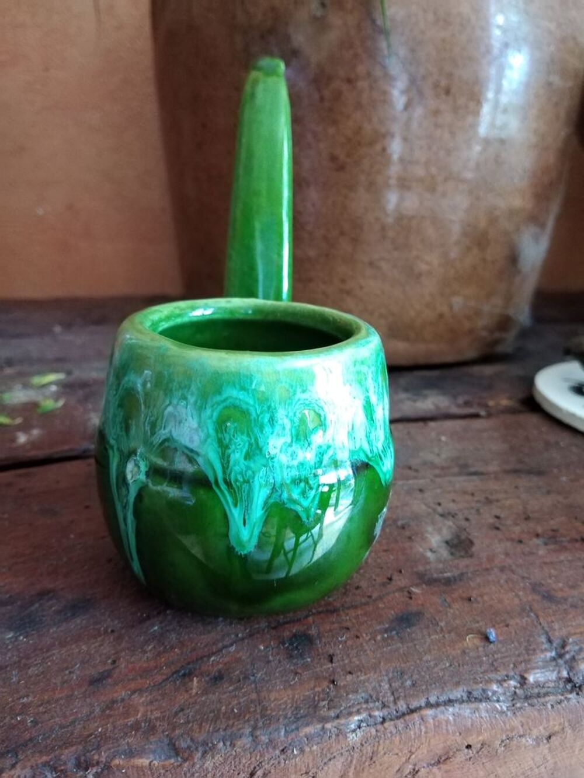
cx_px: 292
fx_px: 585
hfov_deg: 53.1
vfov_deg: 67.3
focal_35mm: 26
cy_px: 389
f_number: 1.8
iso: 904
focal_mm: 3.6
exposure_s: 1/20
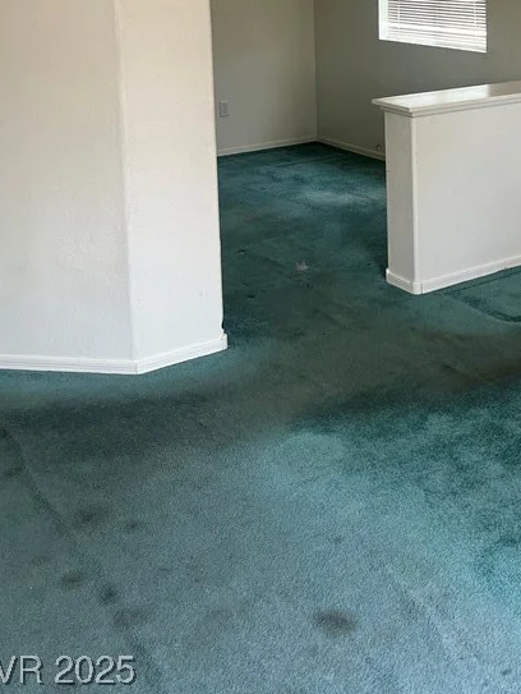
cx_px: 453
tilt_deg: -5.7
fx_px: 982
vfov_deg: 36.2
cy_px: 52
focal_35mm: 49
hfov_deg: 28.7
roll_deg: +1.3
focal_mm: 5.7
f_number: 1.5
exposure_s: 1/121
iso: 80
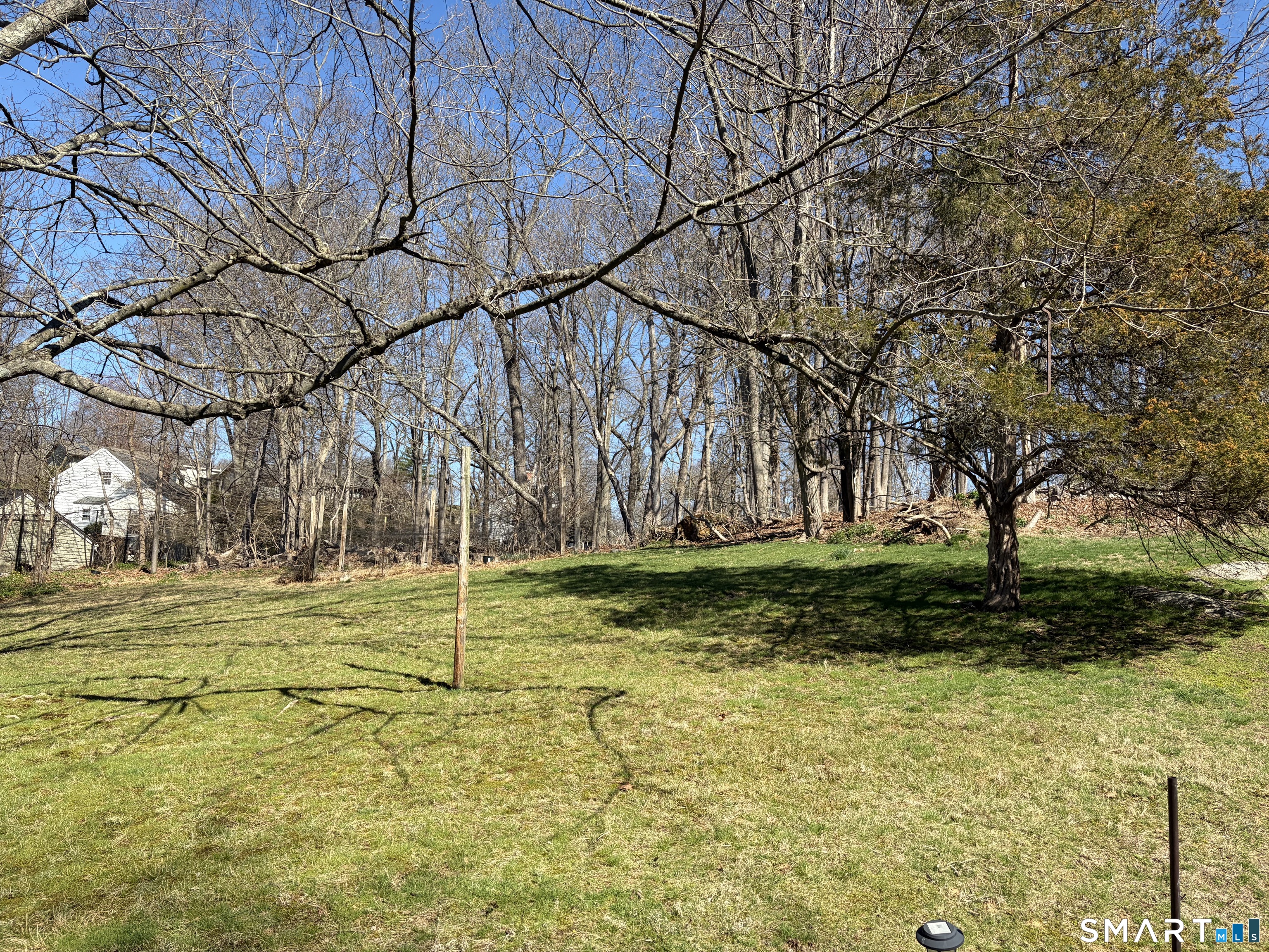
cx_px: 634
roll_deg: -2.3
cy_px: 476
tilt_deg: +7.4
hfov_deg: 67.3
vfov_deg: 53.1
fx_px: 953
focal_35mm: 26
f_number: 1.6
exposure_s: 1/1848
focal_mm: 5.96
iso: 50
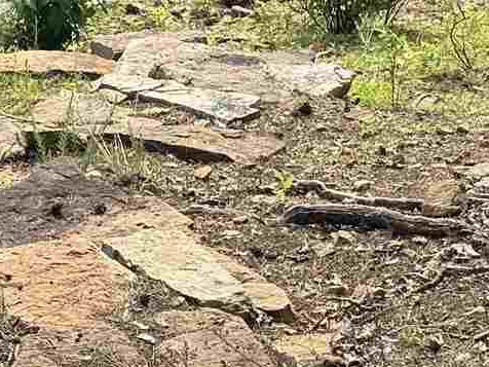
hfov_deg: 12.5
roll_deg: +0.0
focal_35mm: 155
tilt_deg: -24.1
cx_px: -69
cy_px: -82
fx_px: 2190
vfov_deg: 9.4
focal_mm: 6.76
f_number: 1.78
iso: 80
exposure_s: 1/1410
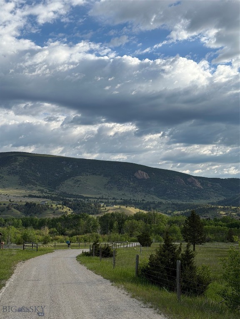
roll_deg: +0.9
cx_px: 120
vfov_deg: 39.7
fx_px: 444
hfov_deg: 30.3
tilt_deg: +7.9
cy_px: 160
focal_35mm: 48
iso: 64
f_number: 1.78
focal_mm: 6.76
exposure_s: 1/3534
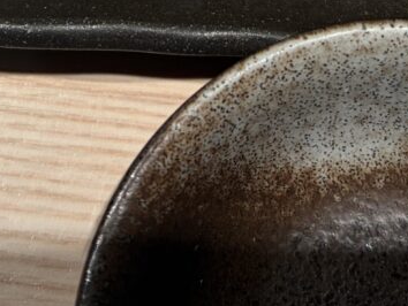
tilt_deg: -69.7
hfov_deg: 20.8
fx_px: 1109
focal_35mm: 94
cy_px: -189
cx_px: 240
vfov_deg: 14.4
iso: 64
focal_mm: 5.96
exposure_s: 1/100
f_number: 1.6
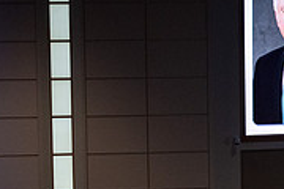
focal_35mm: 226
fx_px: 1783
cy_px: 213
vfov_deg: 6.1
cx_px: 298
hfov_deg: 9.0
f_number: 2.8
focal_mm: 70
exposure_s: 1/250
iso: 1600
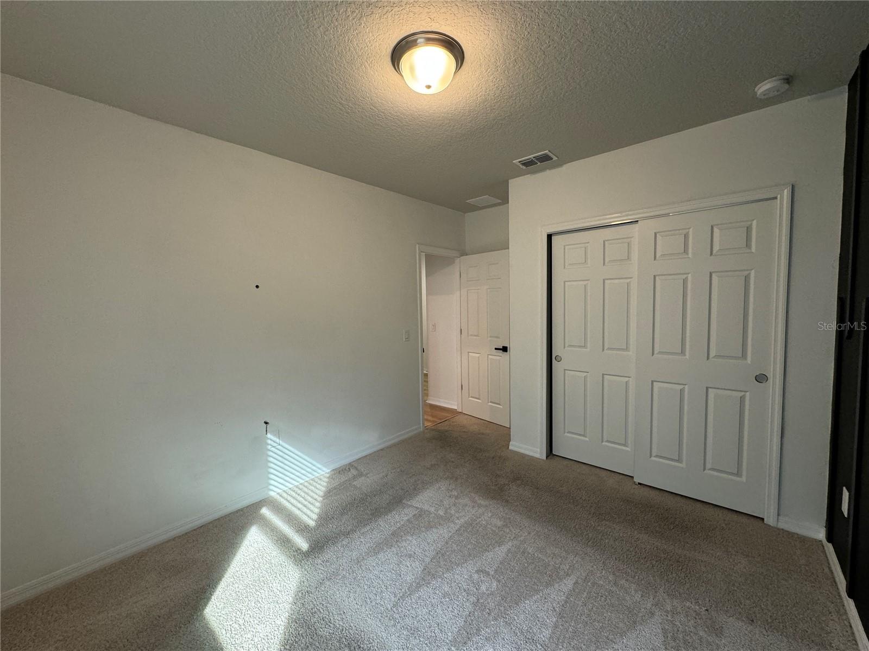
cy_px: 326
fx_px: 351
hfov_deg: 102.1
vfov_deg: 85.7
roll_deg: +0.9
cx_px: 434
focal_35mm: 14
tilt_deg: -3.3
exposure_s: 1/120
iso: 200
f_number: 2.2
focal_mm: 2.22
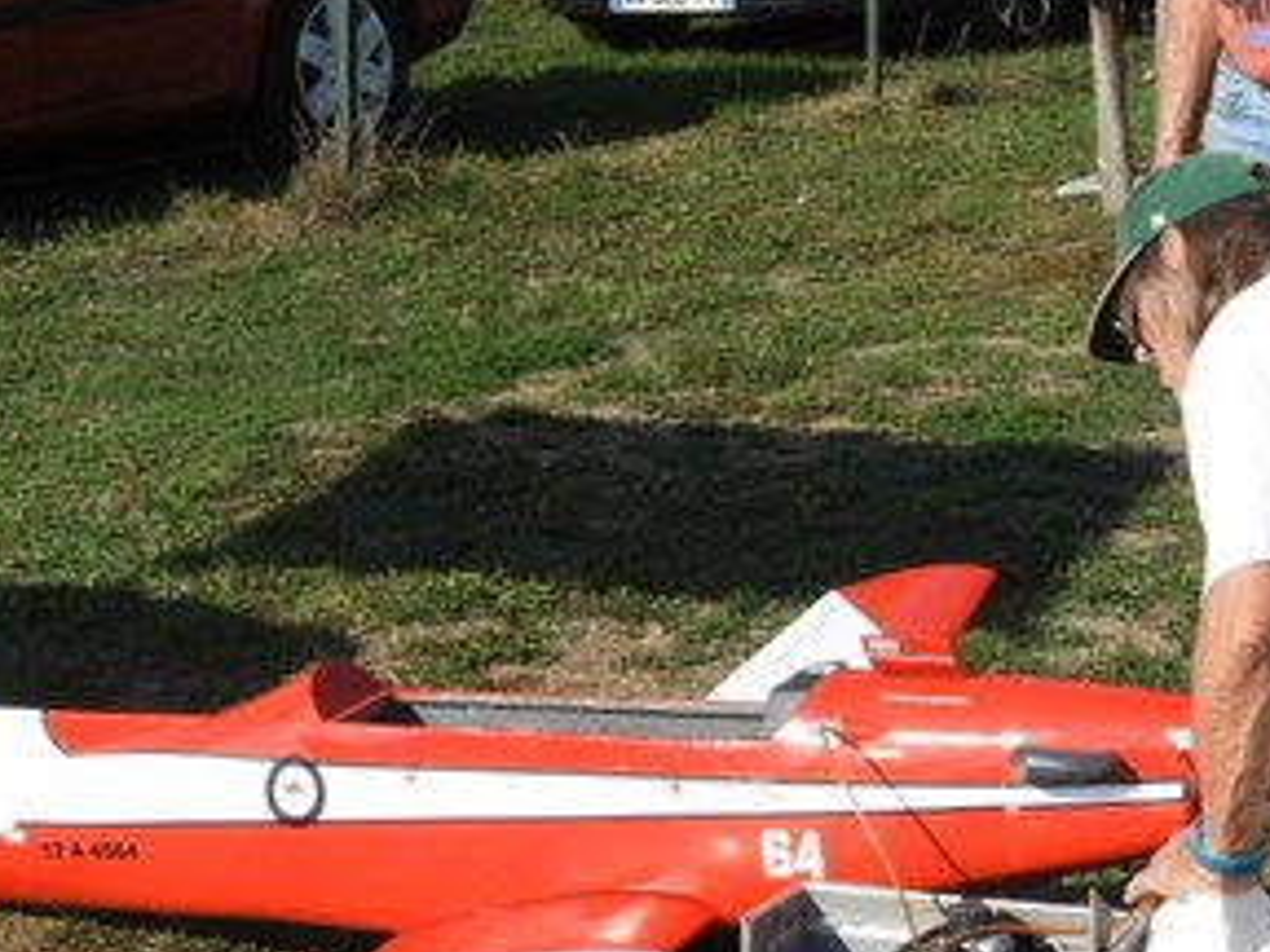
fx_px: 4072
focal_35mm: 111
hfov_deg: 17.7
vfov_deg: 13.3
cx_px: 789
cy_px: 141
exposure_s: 1/1000
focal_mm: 7.2
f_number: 3.8
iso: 100
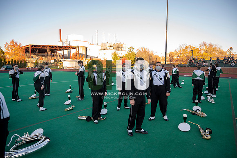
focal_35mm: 24
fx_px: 158
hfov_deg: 73.8
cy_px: 79
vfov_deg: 53.1
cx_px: 118
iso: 2000
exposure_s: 1/2500
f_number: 4
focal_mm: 24
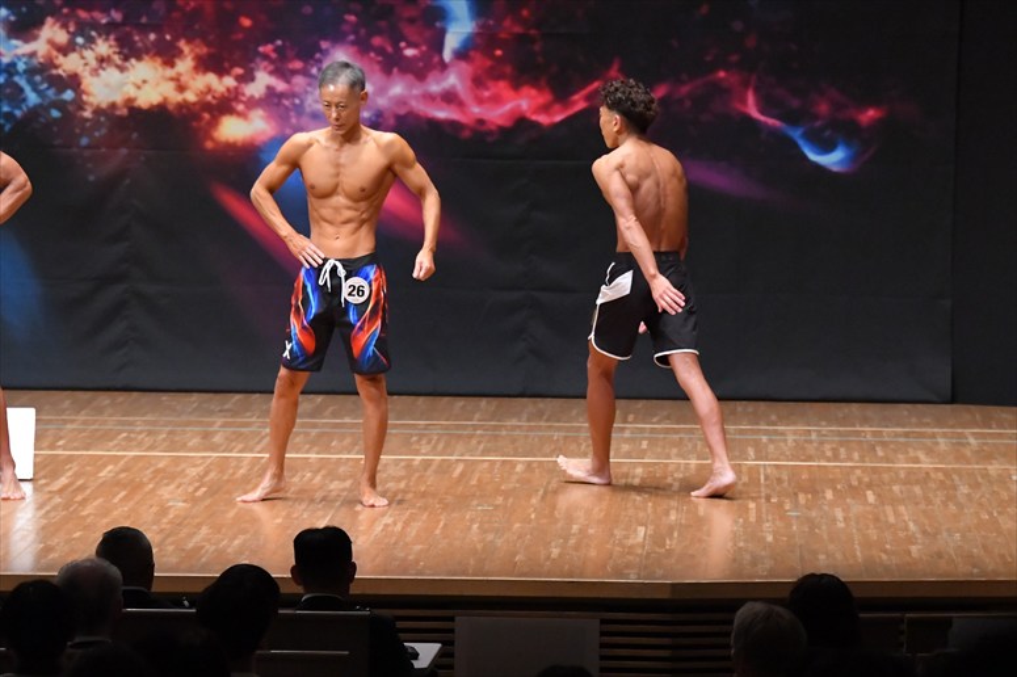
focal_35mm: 202
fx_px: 5704
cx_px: 508
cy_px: 338
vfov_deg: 6.8
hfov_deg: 10.2
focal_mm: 135
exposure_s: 1/400
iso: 8000
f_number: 5.6
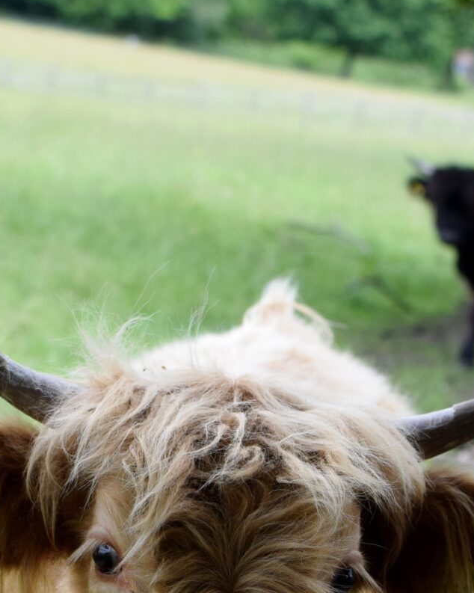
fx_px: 2356
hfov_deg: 11.5
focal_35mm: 134
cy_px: 557
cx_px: 185
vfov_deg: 14.2
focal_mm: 35
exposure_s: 1/1000
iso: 500
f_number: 4
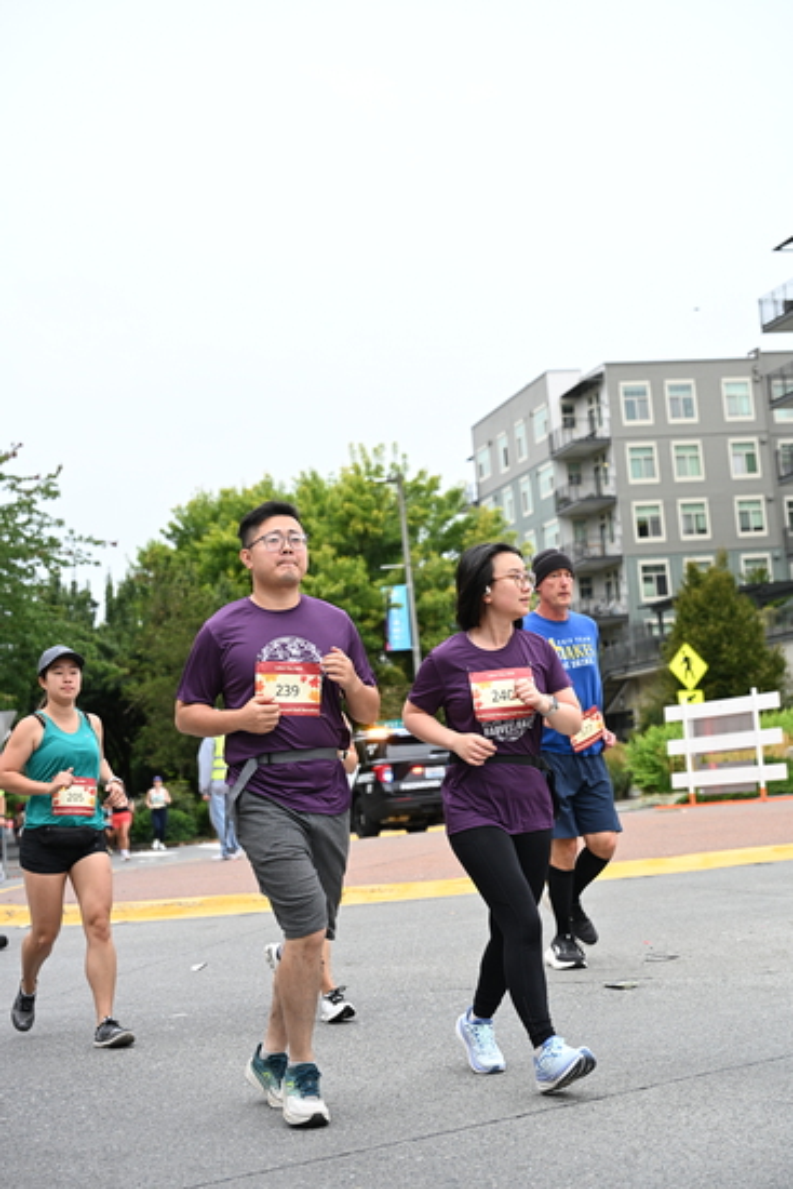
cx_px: 396
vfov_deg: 36.9
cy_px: 594
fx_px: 1783
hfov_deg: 25.1
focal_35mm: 54
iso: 1600
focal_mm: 54
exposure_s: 1/800
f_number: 4
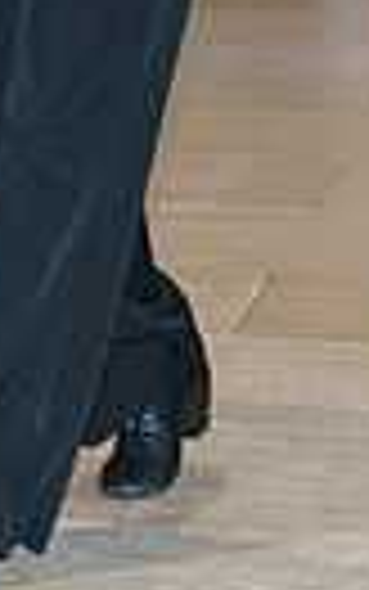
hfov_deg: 4.9
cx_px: -231
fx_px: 4291
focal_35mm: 267
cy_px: -308
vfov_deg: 7.7
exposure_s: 1/200
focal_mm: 46
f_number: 2.8
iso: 400
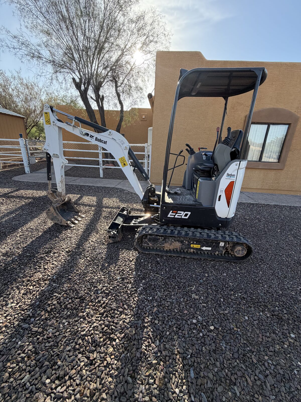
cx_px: 150
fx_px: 162
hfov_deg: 85.7
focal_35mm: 14
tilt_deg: -13.2
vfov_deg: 102.1
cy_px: 201
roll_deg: -0.7
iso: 64
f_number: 2.2
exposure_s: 1/486
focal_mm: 2.22
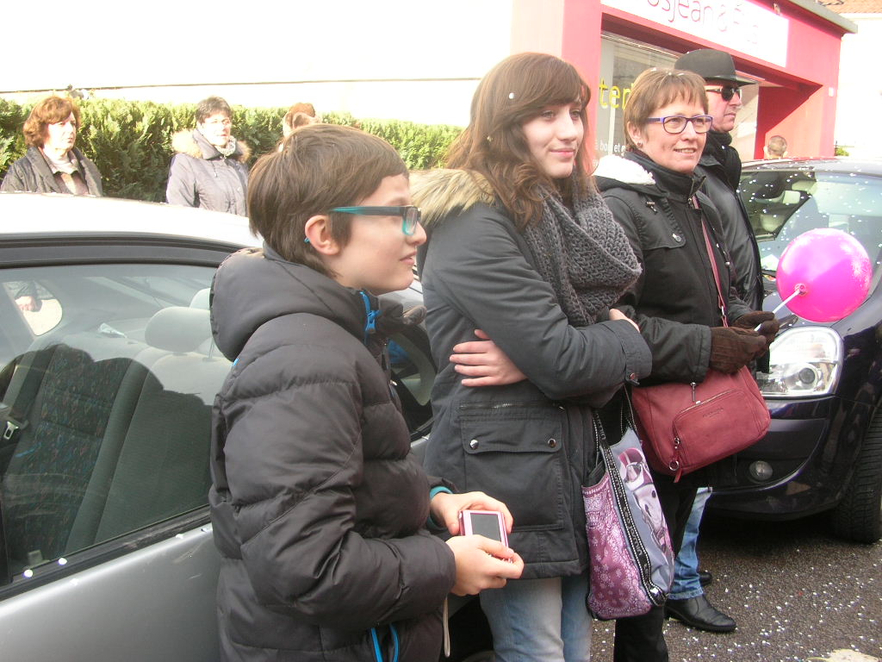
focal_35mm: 37
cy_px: 331
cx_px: 441
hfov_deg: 50.1
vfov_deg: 38.7
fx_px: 943
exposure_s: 1/127
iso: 50
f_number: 2.9
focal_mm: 6.2
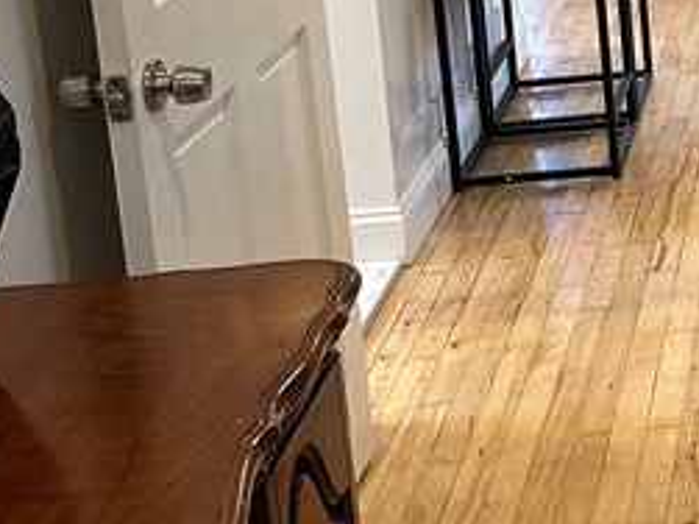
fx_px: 1978
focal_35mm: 98
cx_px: 1348
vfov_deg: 14.6
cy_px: -98
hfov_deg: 16.1
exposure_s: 1/120
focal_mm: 6.86
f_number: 1.78
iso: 200
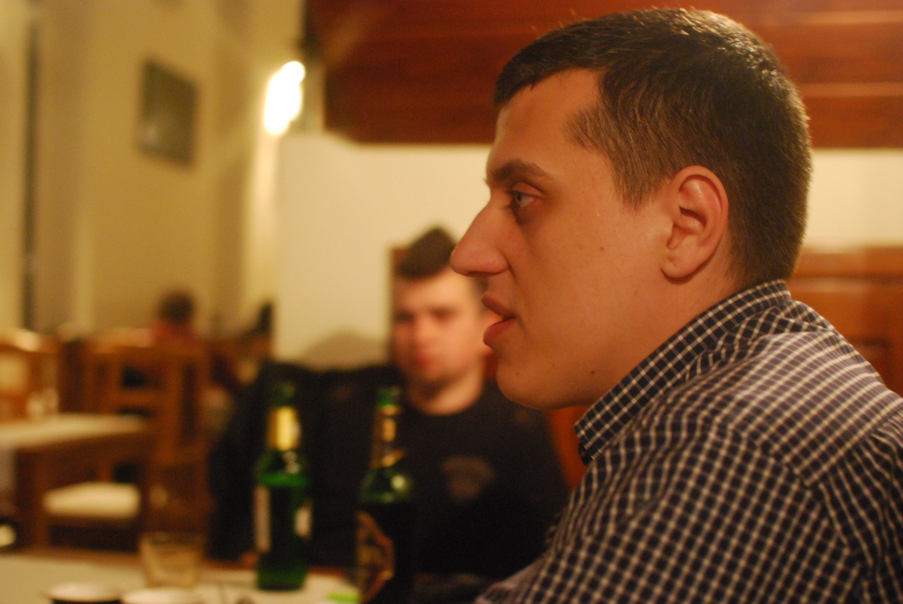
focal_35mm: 52
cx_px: 452
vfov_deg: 25.8
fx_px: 1318
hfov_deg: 37.8
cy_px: 302
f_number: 2.5
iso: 1600
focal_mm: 35
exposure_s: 1/20
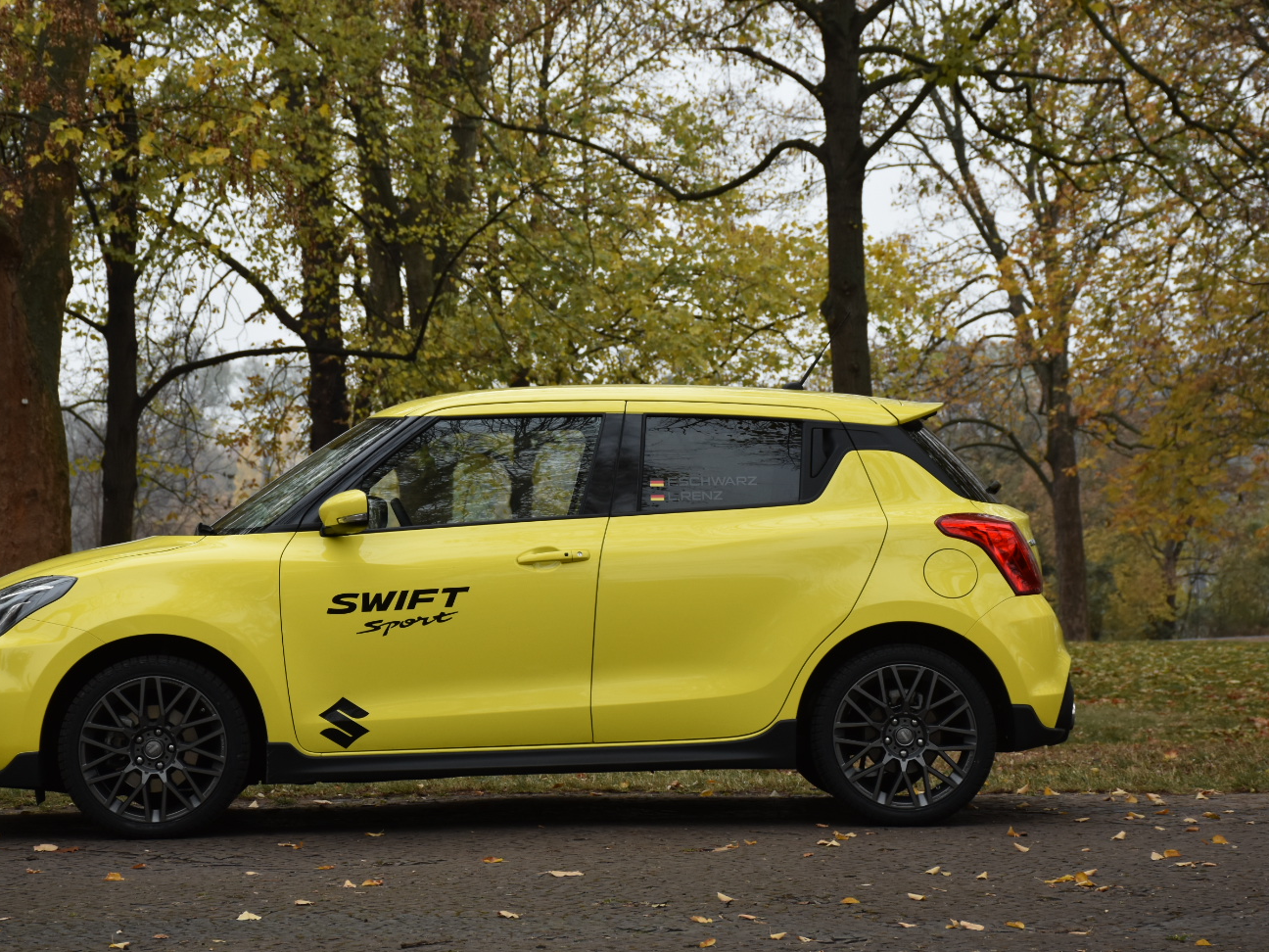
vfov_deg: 12.5
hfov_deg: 16.6
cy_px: 466
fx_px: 4362
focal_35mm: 119
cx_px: 610
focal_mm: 66
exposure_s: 1/160
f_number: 6.3
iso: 400
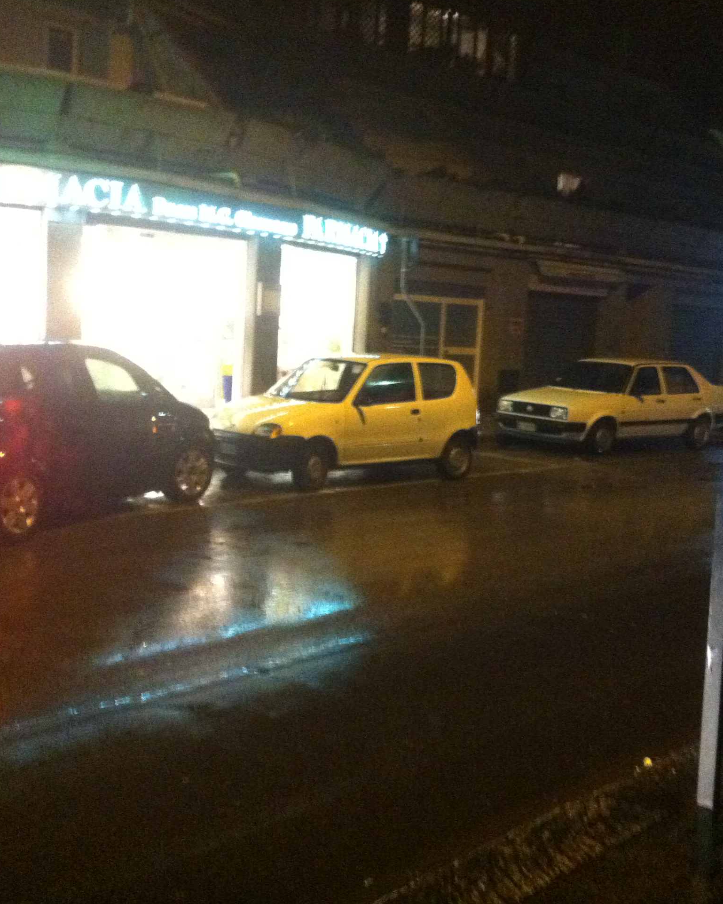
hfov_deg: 32.7
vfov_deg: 40.3
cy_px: 449
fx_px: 1230
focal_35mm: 46
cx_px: 333
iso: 1000
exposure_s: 1/15
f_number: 2.8
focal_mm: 3.85
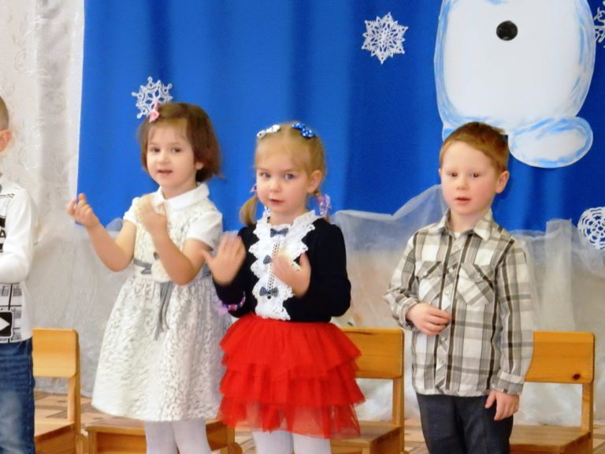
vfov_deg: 9.1
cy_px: 227
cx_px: 302
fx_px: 2866
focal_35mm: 164
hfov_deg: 12.0
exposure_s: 1/30
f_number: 6
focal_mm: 29.2
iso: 1600
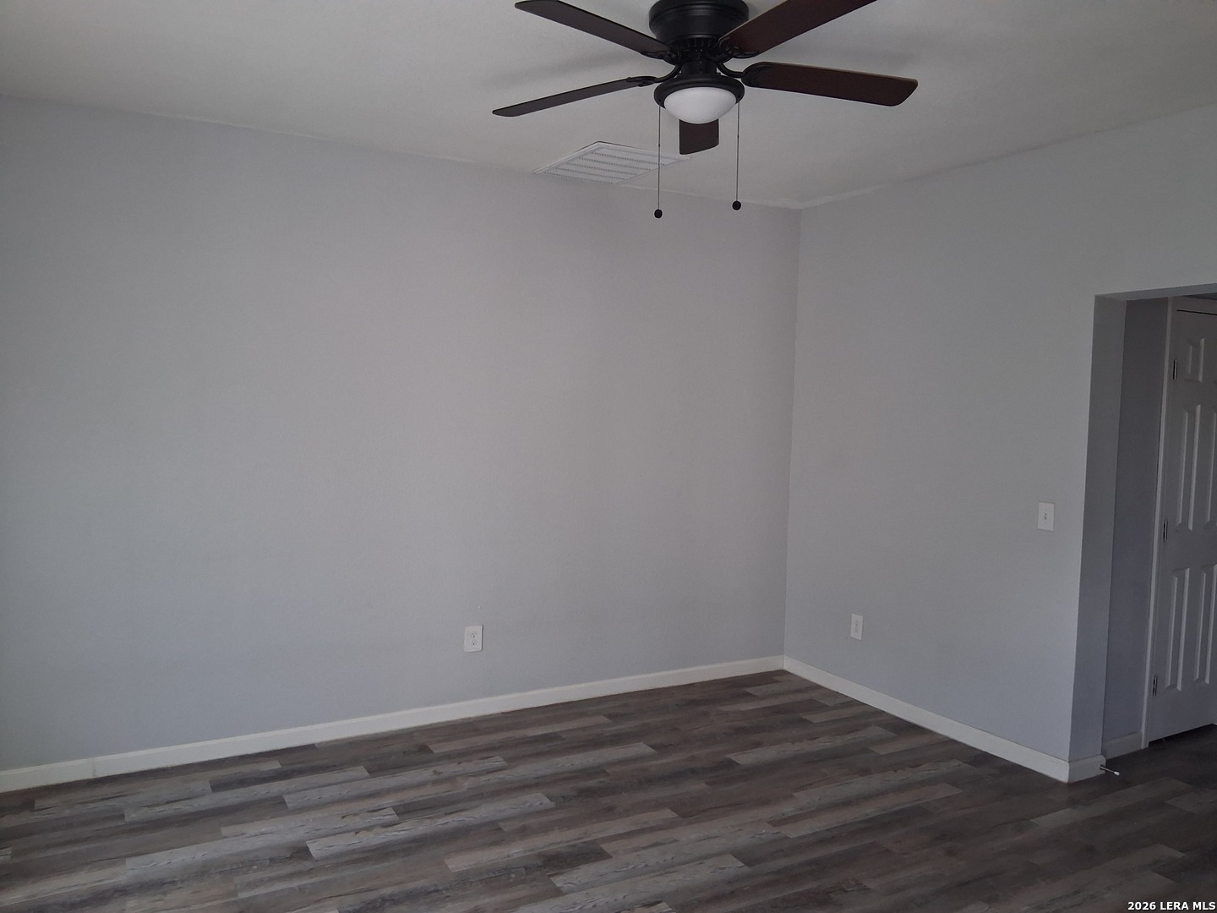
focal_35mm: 26
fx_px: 914
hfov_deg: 67.3
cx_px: 608
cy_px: 456
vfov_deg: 53.1
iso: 320
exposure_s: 1/120
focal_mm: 3.98
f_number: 1.8
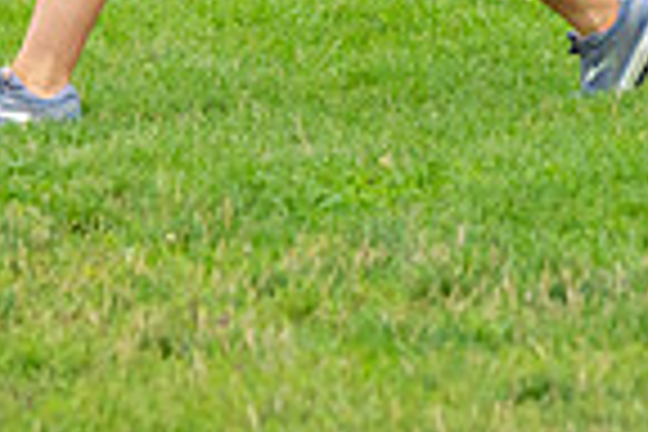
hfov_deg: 2.6
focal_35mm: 803
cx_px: 288
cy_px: -421
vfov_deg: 1.7
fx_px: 14453
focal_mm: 200
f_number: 5.6
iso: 1250
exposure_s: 1/1000
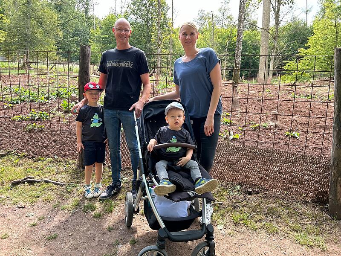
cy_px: 128
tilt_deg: -6.1
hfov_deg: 67.3
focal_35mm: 26
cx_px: 170
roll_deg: -0.4
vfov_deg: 53.1
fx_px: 256
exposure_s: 1/220
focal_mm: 5.7
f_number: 1.5
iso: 40
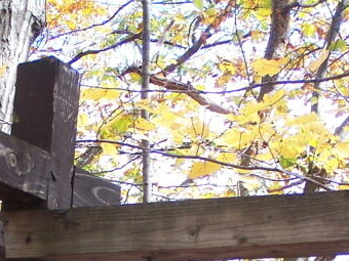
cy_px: 338
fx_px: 2037
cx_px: 160
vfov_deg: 7.3
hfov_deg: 9.8
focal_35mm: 202
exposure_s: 1/160
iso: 80
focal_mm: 11.1
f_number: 3.2
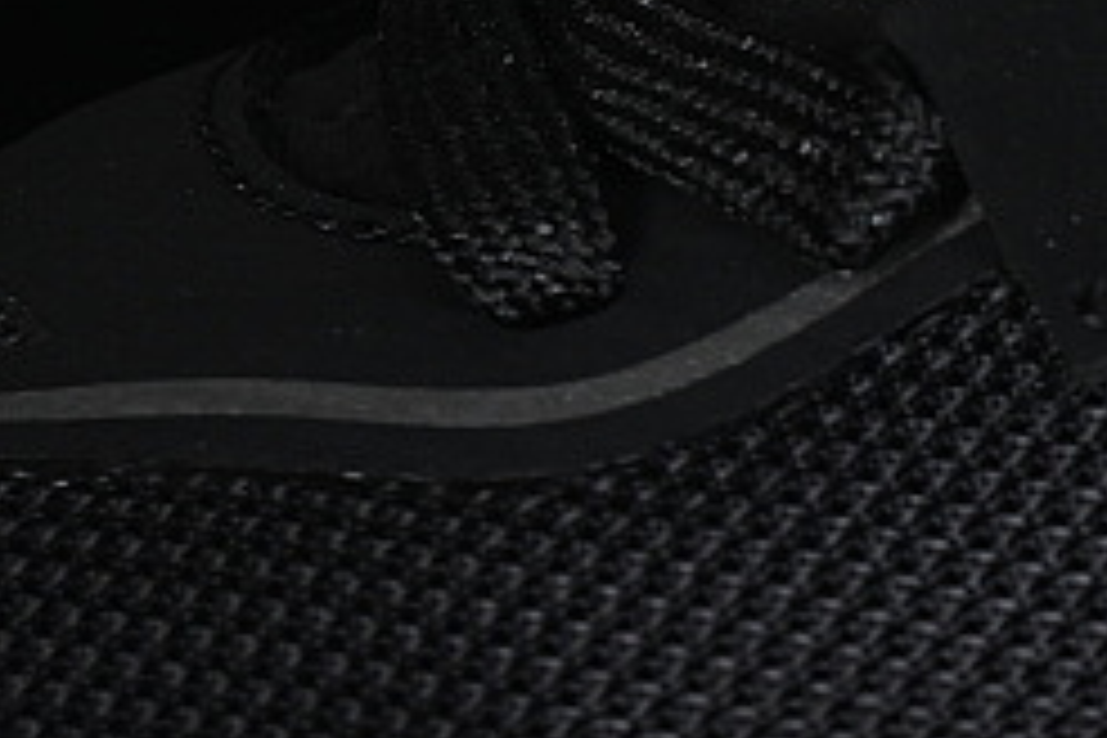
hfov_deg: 6.1
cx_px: 2282
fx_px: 10116
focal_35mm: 329
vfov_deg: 4.2
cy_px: 729
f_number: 6.3
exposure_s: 1/50
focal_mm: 50
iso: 160
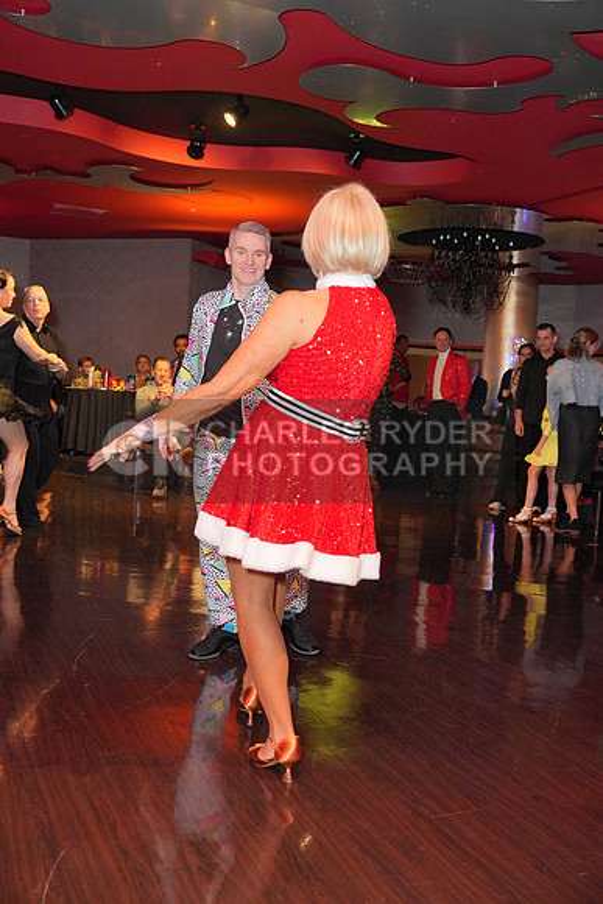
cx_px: 302
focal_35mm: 35
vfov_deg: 54.4
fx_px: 879
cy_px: 452
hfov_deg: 37.9
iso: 4000
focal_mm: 35
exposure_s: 1/160
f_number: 4
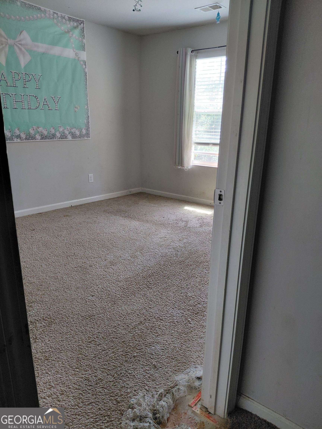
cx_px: 161
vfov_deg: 69.4
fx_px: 310
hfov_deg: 54.9
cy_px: 214
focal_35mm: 25
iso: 250
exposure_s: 1/120
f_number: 1.8
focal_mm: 4.69
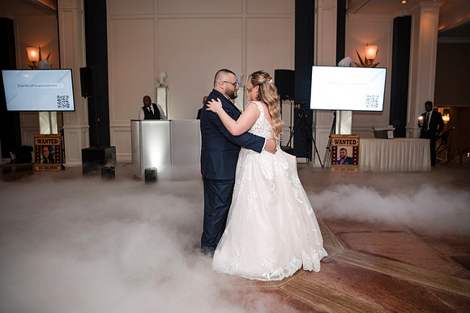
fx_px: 354
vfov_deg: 47.6
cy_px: 156
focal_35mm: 27
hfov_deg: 67.1
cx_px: 235
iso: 800
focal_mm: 26
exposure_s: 1/60
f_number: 2.8
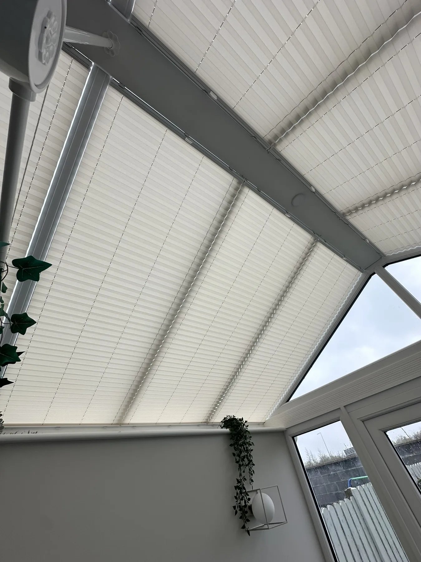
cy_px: 281
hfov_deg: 85.7
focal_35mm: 14
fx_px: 227
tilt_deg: +45.0
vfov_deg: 102.1
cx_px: 210
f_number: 2.2
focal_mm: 2.22
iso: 40
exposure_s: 1/298
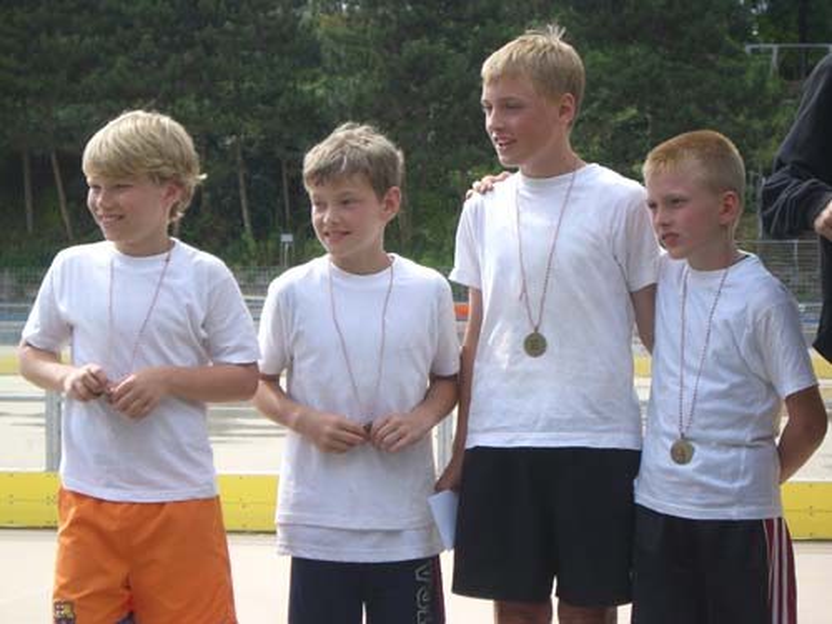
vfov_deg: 13.0
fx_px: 2740
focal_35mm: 114
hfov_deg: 17.3
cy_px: 312
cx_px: 416
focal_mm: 18.6
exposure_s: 1/200
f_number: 5.2
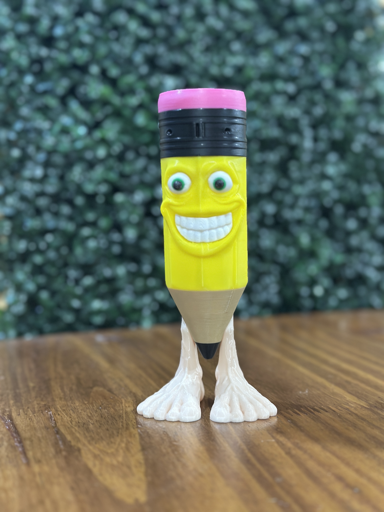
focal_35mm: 48
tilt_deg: -3.5
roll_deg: +0.8
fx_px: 710
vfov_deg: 39.7
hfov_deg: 30.3
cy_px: 256
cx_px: 192
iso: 320
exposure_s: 1/33
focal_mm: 6.86
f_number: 1.78
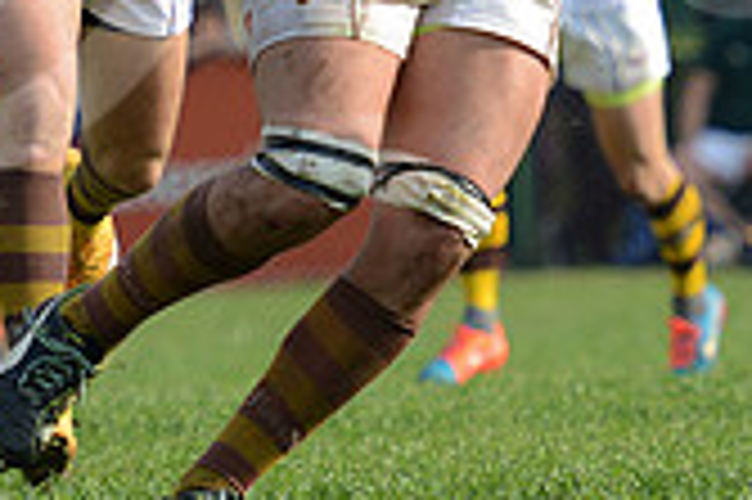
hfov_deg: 2.6
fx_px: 16715
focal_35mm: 801
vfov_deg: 1.7
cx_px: 666
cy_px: -133
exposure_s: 1/1000
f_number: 4
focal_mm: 230
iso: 320
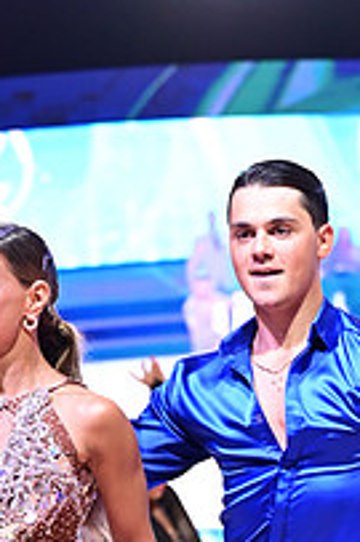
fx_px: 3005
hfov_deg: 6.9
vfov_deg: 10.1
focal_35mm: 200
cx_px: 192
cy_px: 659
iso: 1600
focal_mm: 70
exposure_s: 1/250
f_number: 3.2
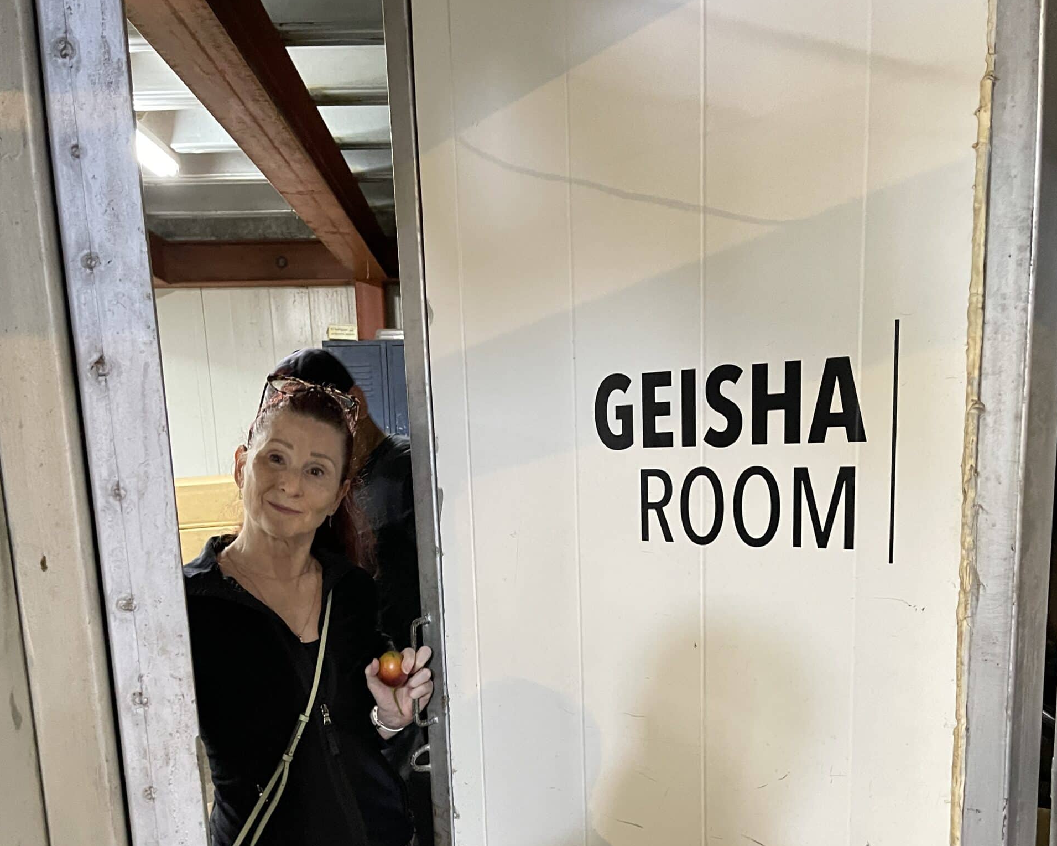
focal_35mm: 34
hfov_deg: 52.8
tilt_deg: -10.8
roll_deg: +1.8
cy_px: 641
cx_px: 529
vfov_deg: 42.0
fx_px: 1064
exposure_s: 1/40
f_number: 1.6
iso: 640
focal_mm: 5.1
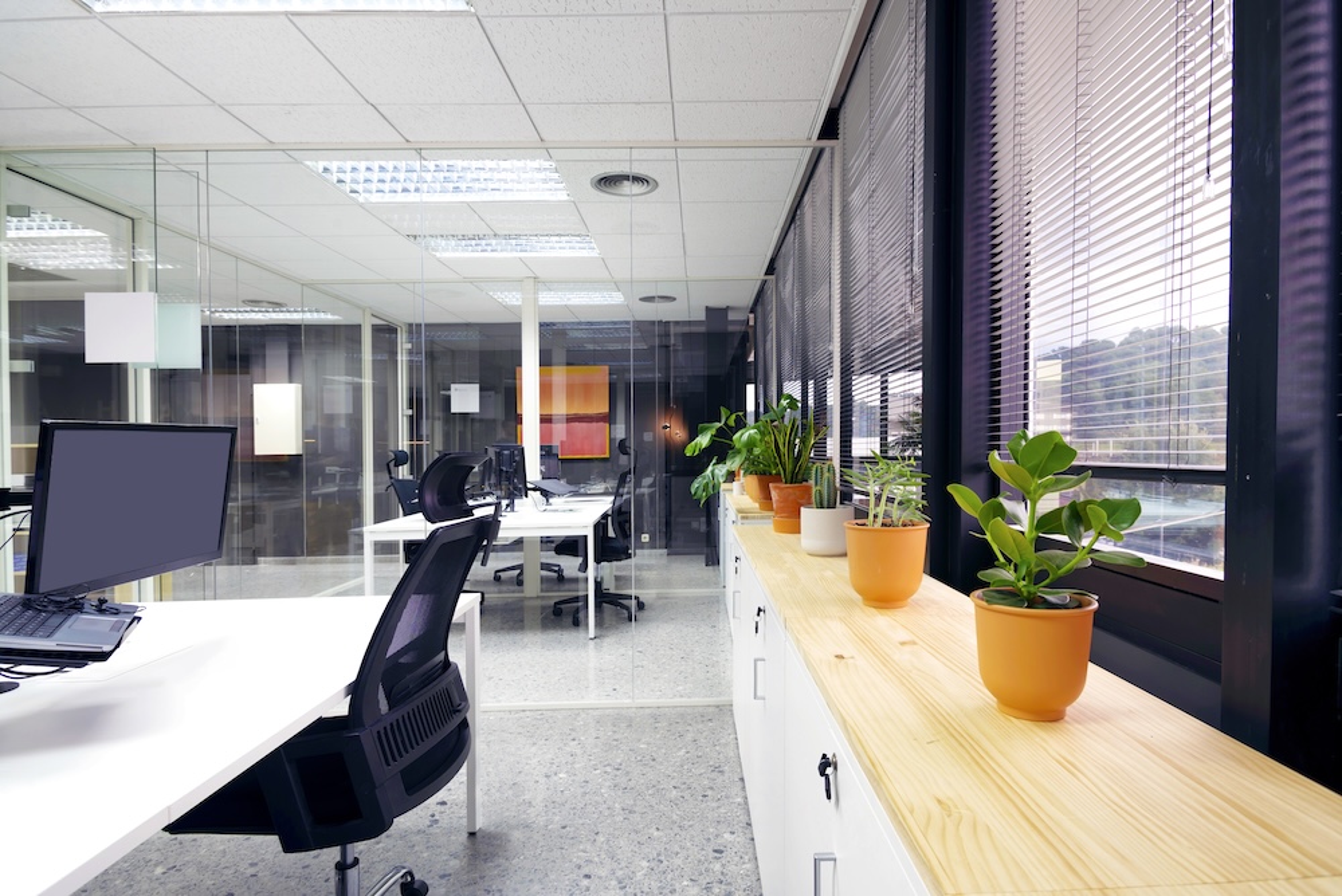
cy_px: 448
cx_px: 671
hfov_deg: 83.9
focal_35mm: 20
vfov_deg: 62.0
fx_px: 746
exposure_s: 1/5
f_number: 8
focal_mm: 20
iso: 100
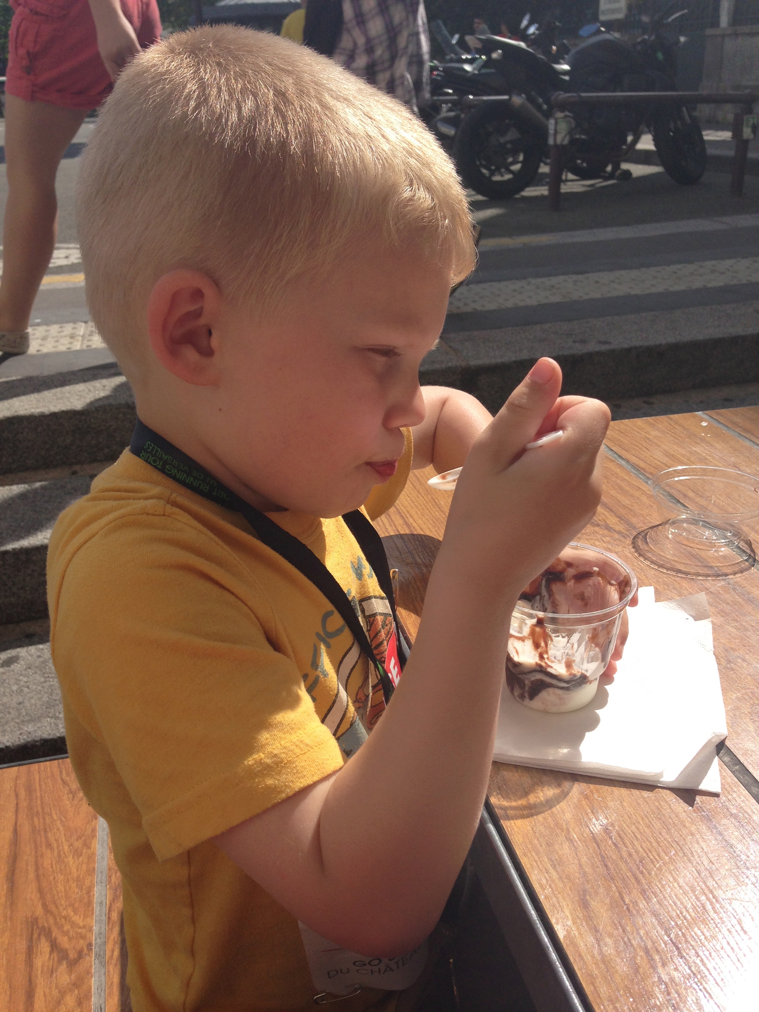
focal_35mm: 33
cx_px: 380
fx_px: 965
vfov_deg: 55.4
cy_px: 506
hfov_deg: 42.9
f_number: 2.4
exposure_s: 1/2008
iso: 50
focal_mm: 4.13
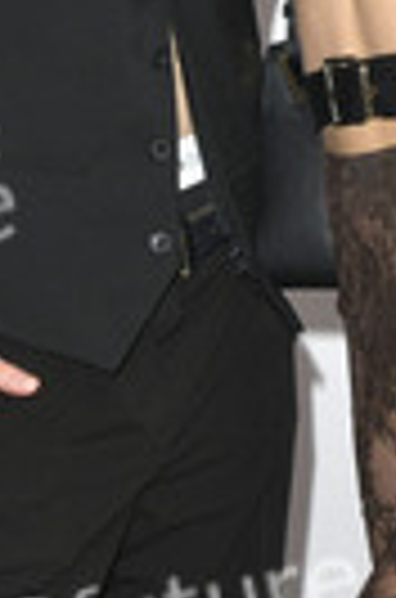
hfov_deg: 6.3
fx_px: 3599
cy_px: -9
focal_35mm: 217
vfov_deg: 9.4
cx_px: 274
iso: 400
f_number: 8
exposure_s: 1/250
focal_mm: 60
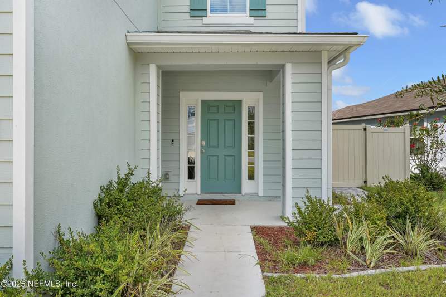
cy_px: 148
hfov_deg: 69.4
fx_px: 322
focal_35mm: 26
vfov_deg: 49.5
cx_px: 223
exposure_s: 1/25
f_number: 16
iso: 100
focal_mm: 26
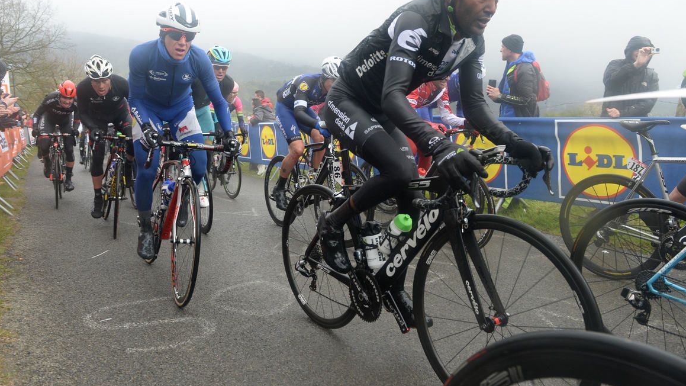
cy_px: 152
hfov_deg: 71.9
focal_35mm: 26
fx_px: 473
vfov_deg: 44.1
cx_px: 342
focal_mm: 24
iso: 1250
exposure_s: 1/800
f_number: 6.3
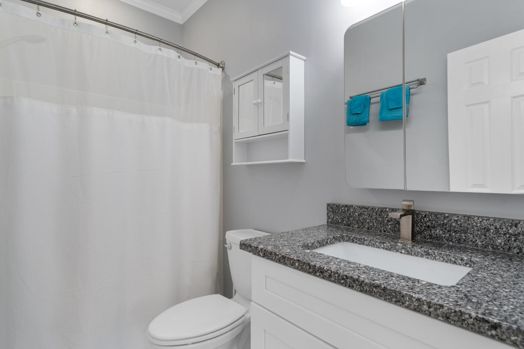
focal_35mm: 18
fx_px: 262
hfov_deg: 90.0
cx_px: 262
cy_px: 174
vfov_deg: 67.4
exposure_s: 1/25
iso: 100
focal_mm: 12
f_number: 4.8
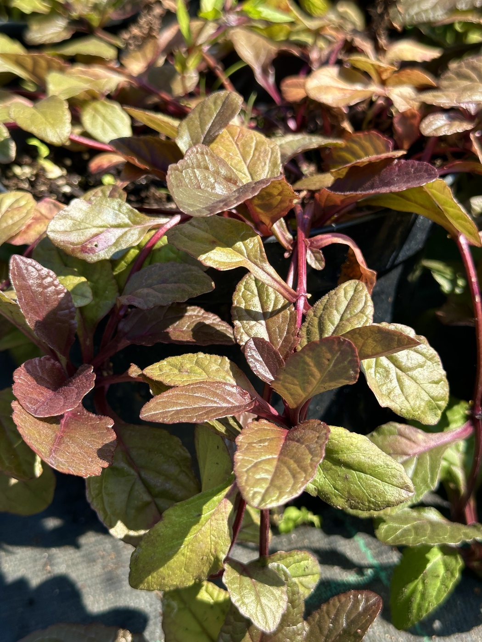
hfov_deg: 30.3
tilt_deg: -34.3
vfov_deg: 39.7
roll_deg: -1.0
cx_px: 241
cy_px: 321
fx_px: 891
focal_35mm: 48
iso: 64
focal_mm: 6.86
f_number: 1.78
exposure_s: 1/1212
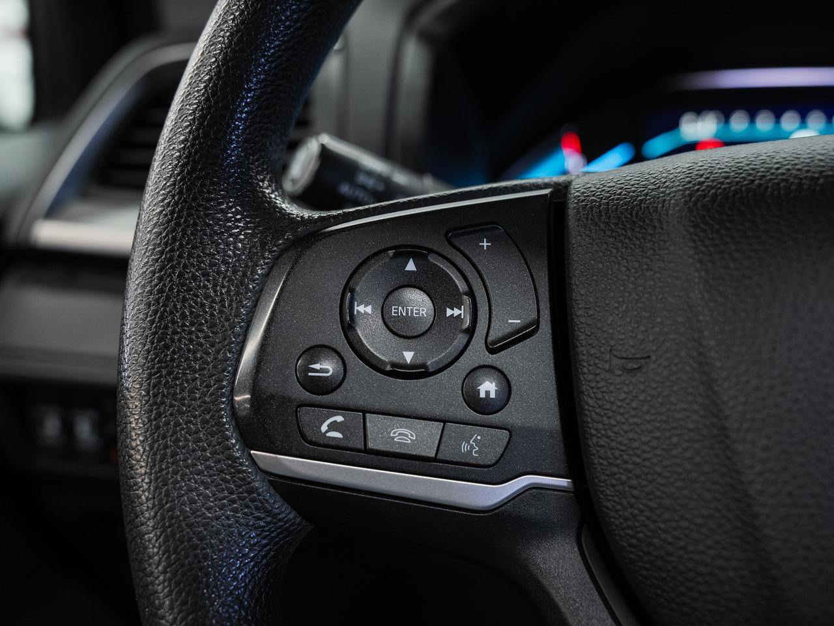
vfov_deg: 39.6
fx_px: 868
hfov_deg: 51.3
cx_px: 417
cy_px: 313
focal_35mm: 36
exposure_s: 1/40
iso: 1000
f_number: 4.5
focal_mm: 33.3
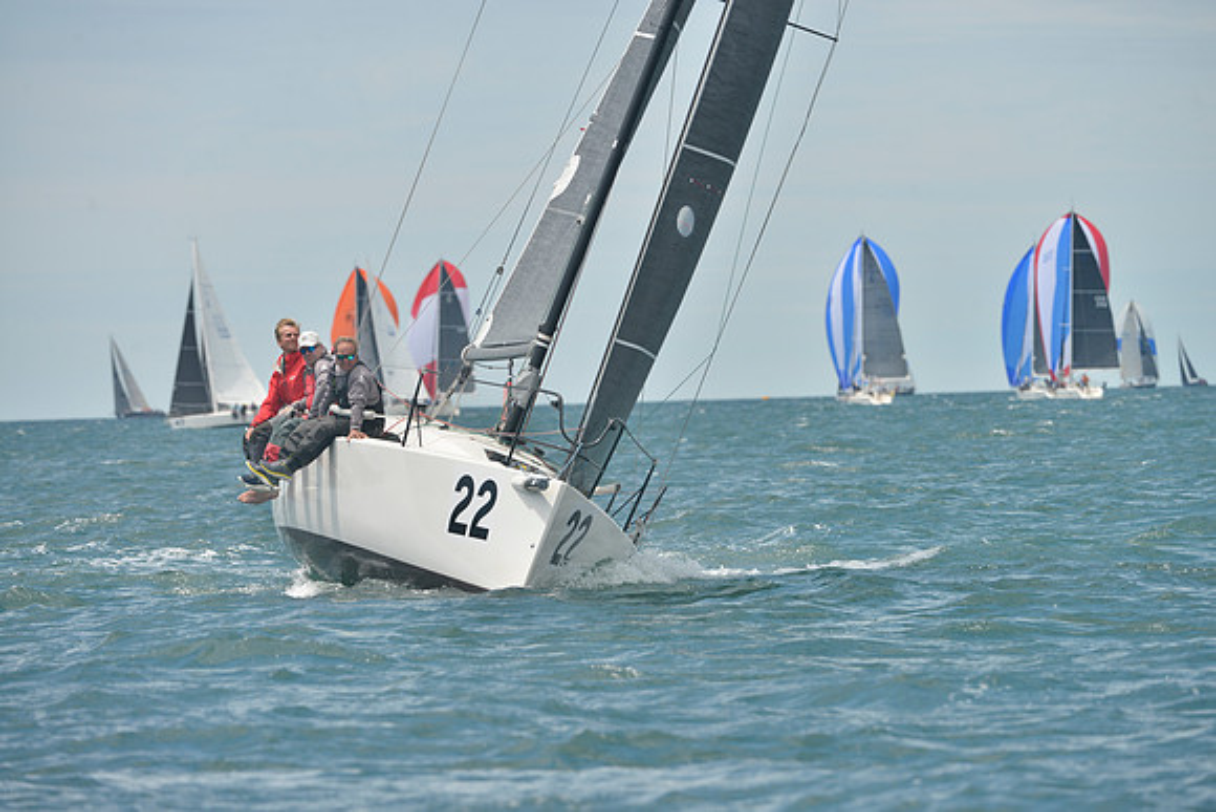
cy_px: 406
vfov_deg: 6.2
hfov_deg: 9.4
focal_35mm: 220
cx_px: 608
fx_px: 7433
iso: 280
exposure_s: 1/1000
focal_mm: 220
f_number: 8
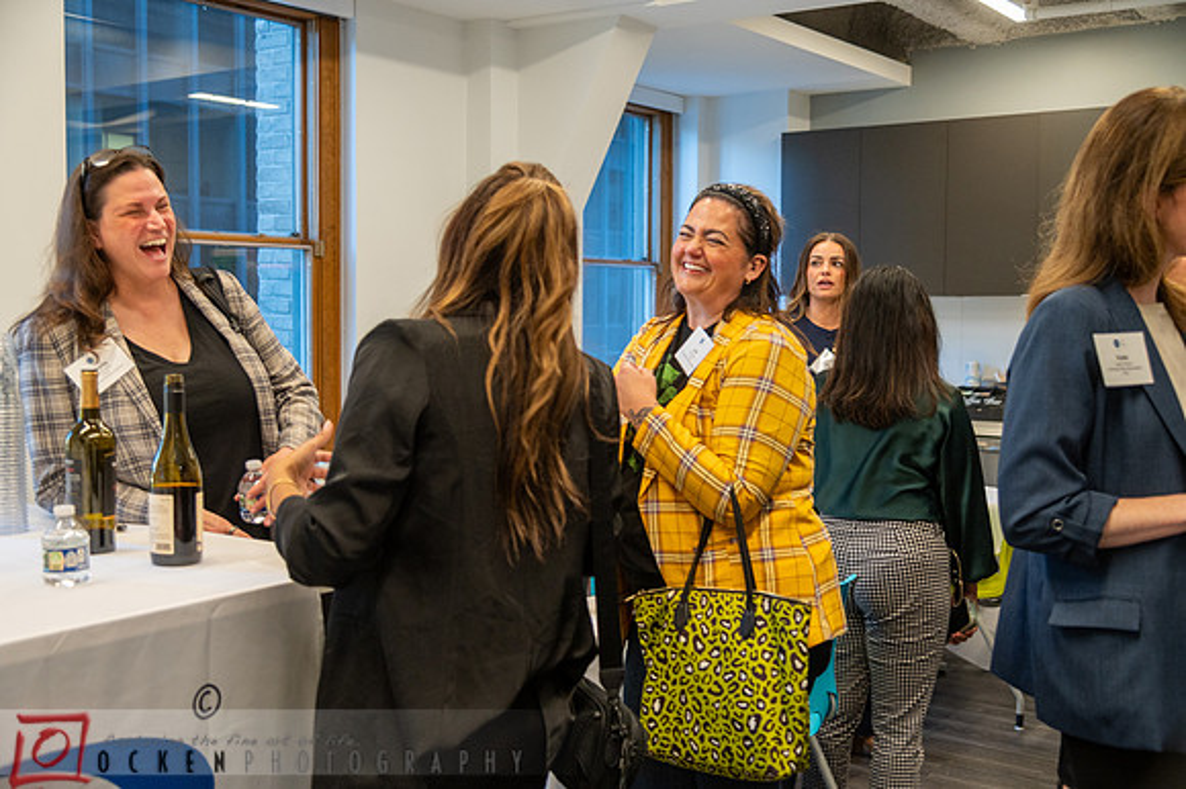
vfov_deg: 35.0
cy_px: 394
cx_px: 593
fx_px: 1251
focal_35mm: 38
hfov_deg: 50.7
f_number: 4
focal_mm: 38
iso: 1600
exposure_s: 1/160
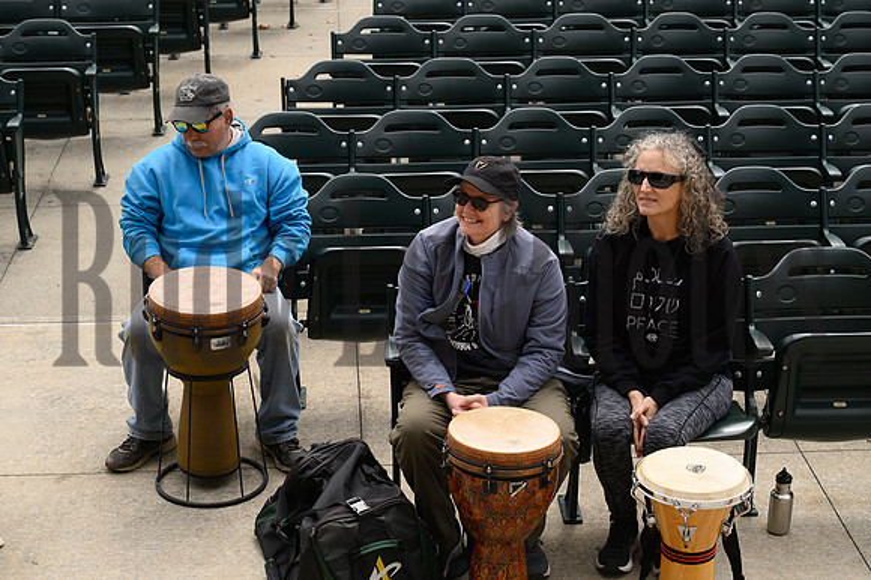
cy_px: 290
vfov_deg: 19.4
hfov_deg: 28.9
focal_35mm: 70
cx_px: 436
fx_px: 1693
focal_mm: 70
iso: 400
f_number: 7.1
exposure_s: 1/640
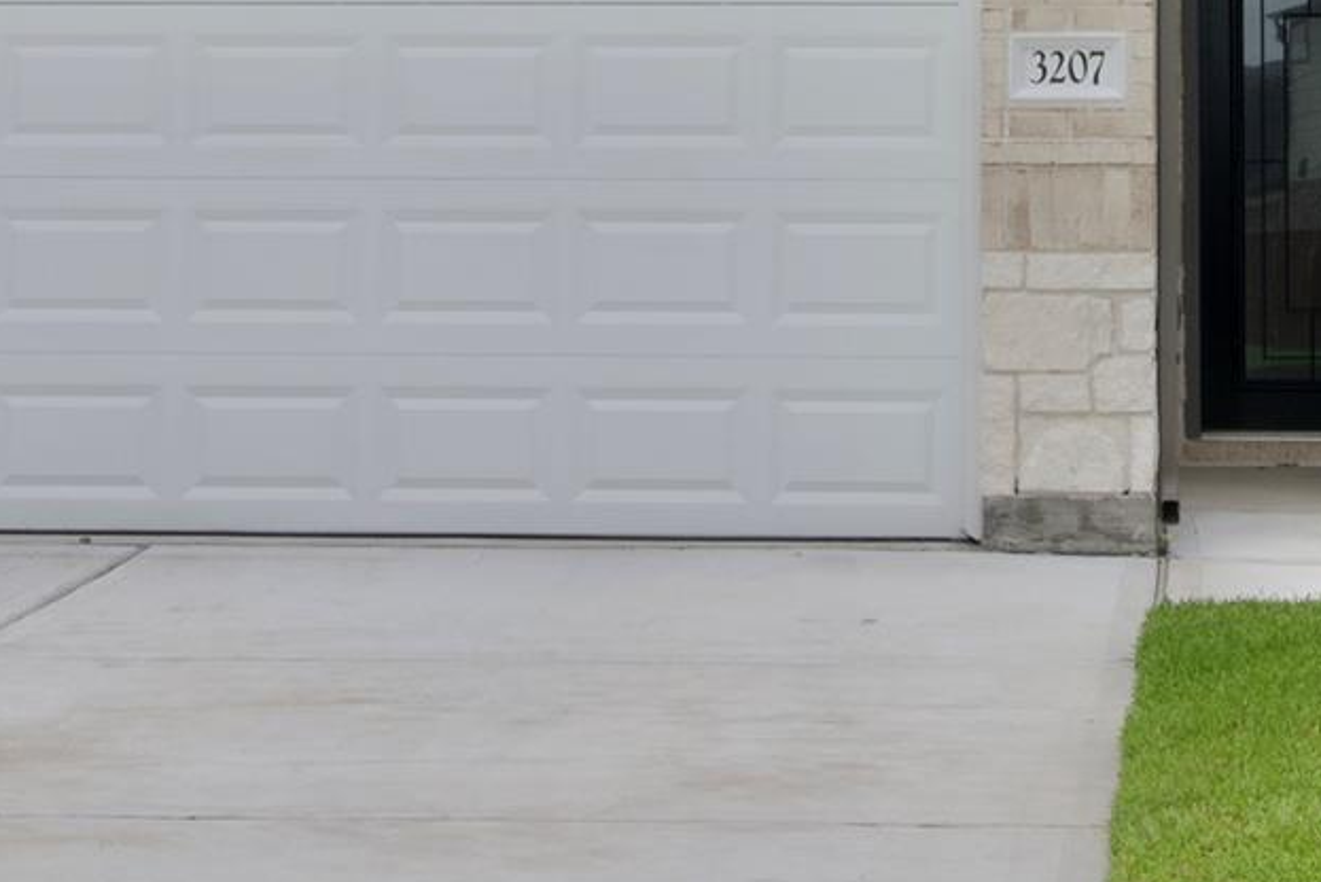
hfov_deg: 17.7
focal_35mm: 115
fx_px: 4222
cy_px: -290
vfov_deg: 11.6
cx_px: 874
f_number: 22
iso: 200
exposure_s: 1/100
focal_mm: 35
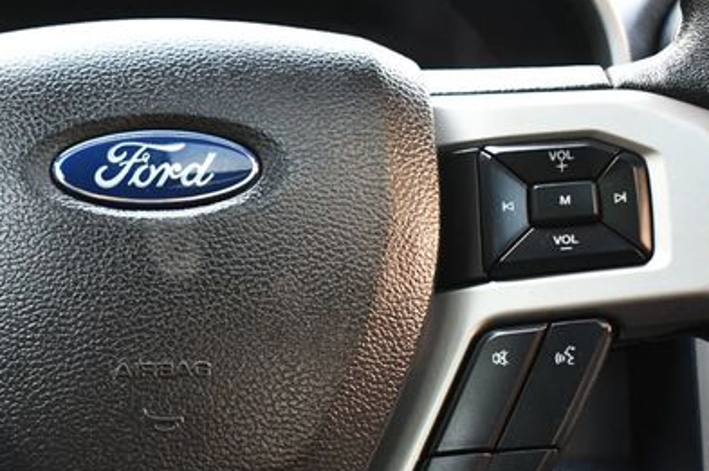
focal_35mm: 75
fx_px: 1475
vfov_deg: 18.1
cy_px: 318
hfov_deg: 26.6
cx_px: 157
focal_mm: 31
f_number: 4.2
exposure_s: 1/125
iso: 2800
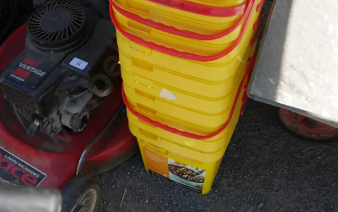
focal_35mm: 46
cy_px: -6
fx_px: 424
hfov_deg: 43.5
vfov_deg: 26.3
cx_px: 167
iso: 200
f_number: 5
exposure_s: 1/400
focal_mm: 16
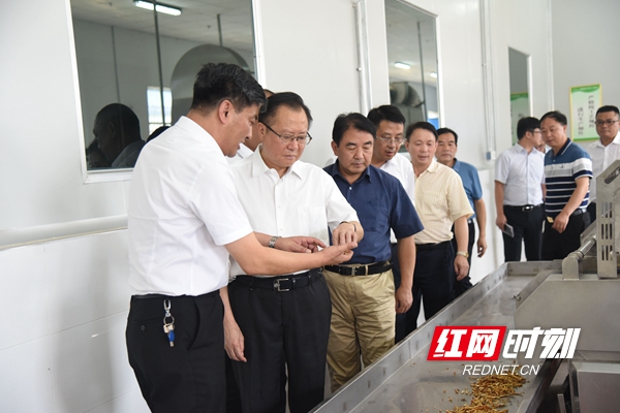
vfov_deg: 27.0
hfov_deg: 39.6
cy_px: 206
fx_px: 861
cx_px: 310
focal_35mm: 50
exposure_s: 1/125
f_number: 4
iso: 2500
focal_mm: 50
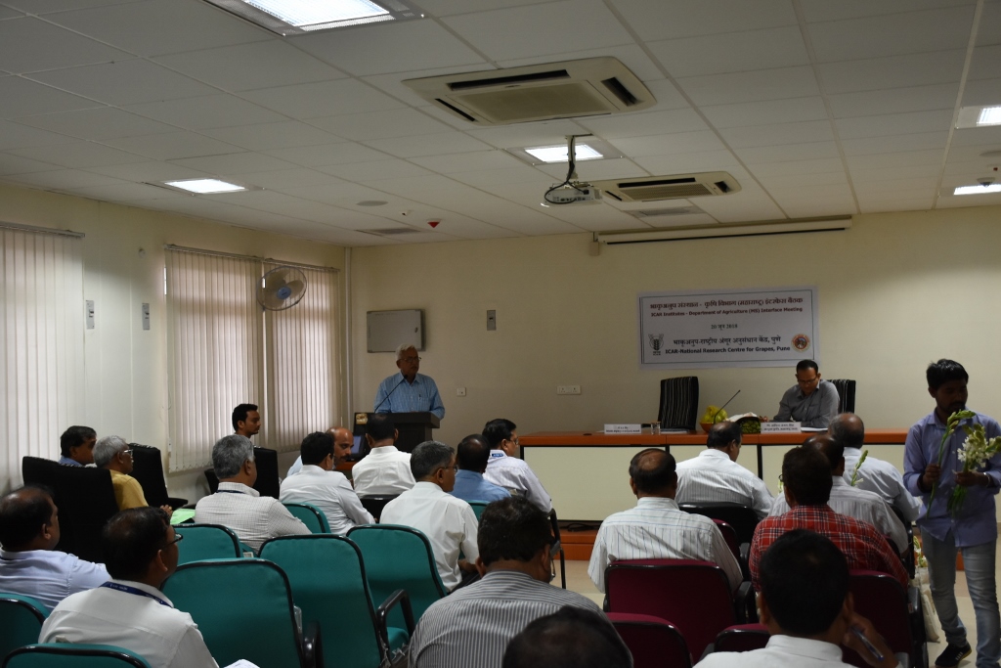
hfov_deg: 47.9
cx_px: 500
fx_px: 1126
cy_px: 334
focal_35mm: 40
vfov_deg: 33.0
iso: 800
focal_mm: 27
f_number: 4.5
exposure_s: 1/80
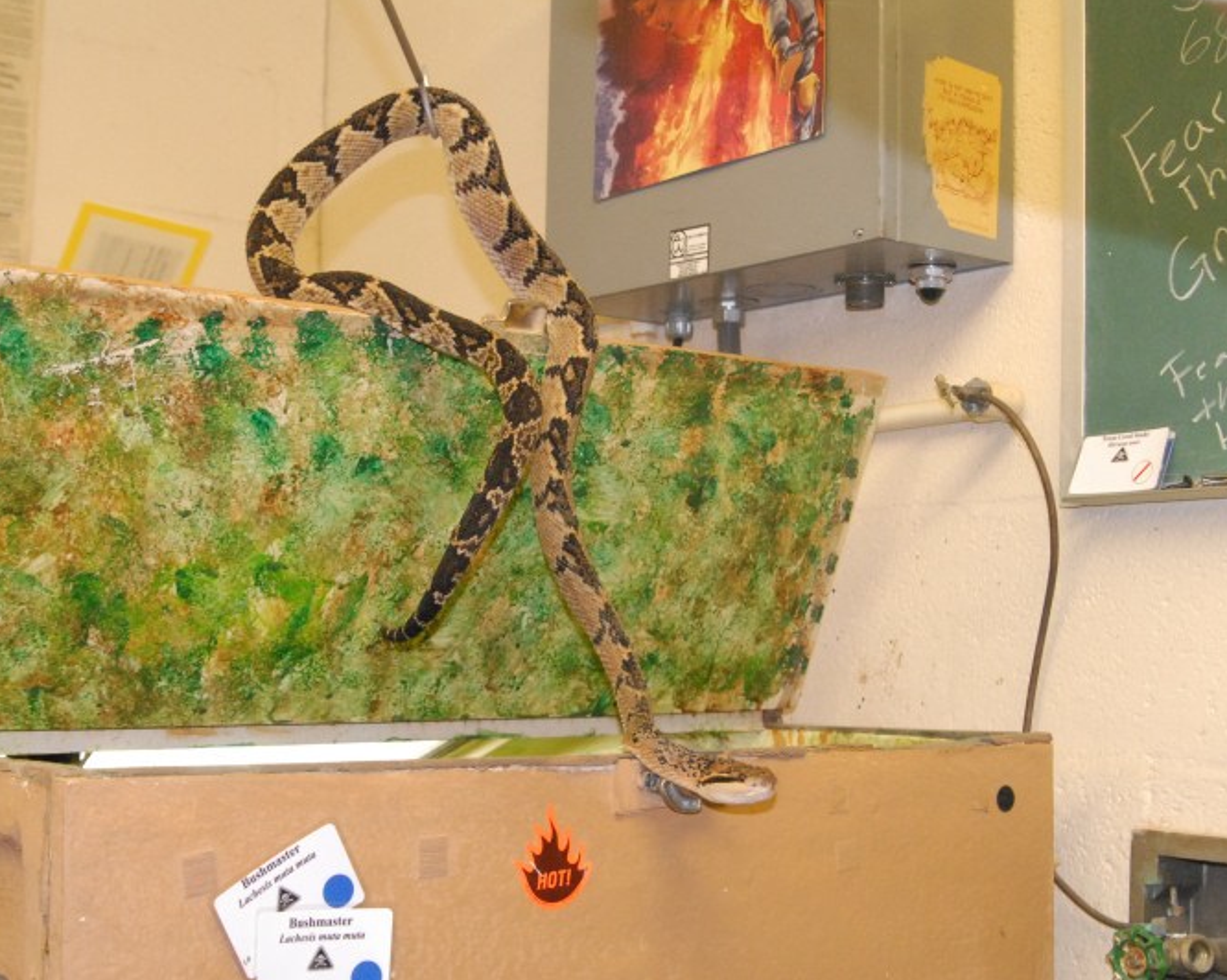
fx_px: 1908
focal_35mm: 53
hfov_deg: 35.7
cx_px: 601
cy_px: 487
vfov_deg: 28.8
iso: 1600
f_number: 5.6
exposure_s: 1/50
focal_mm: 31
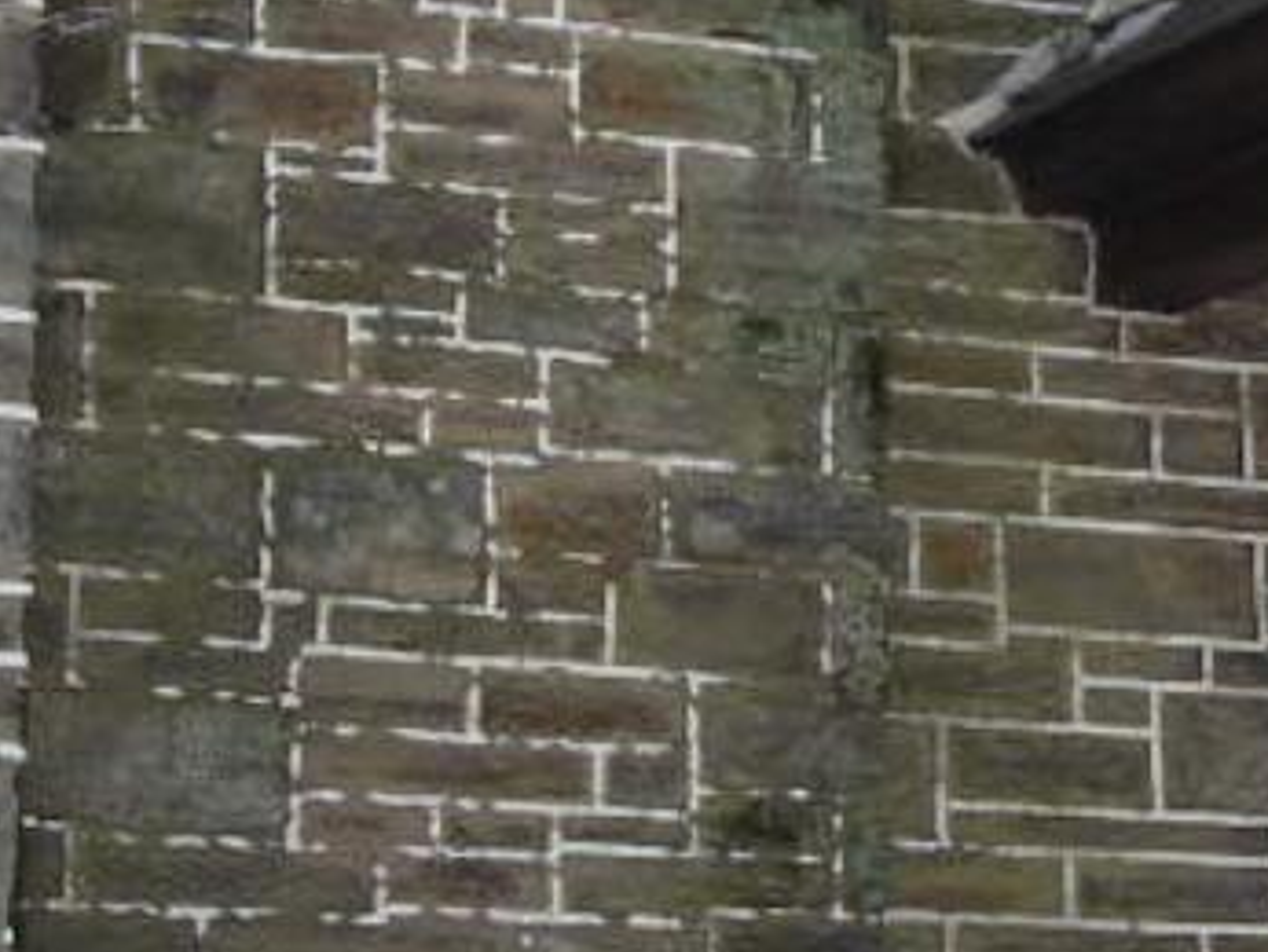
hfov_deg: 11.8
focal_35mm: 158
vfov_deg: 9.4
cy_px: 502
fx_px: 5792
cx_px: 2078
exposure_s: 1/162
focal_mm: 6.3
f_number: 3.2
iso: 50
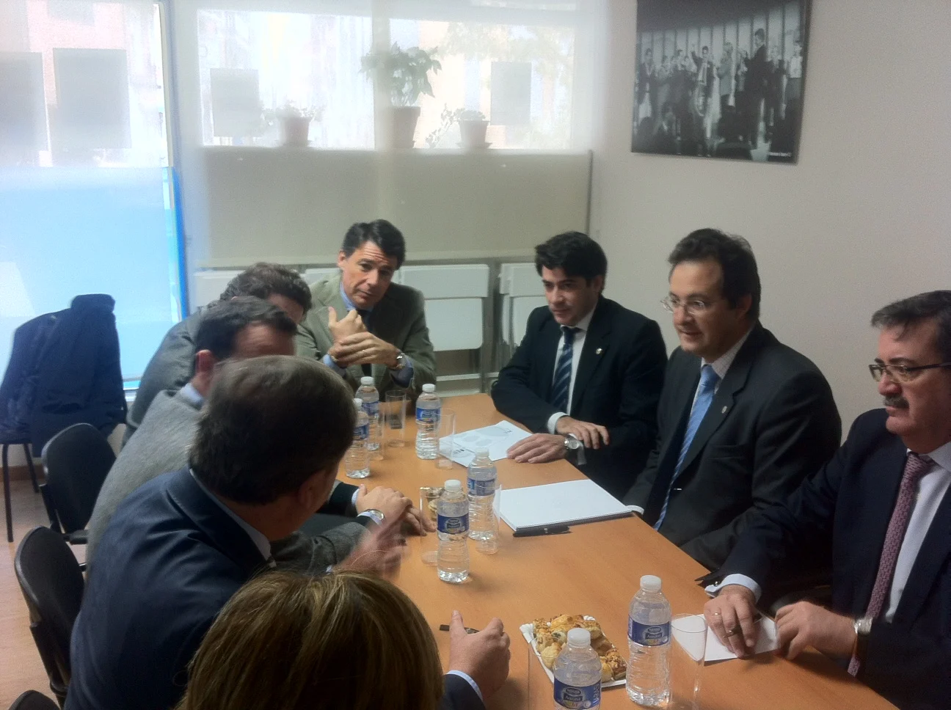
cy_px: 355
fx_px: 960
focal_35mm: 35
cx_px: 476
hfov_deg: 52.7
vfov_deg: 40.6
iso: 100
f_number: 2.8
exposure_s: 1/15
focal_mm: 3.85
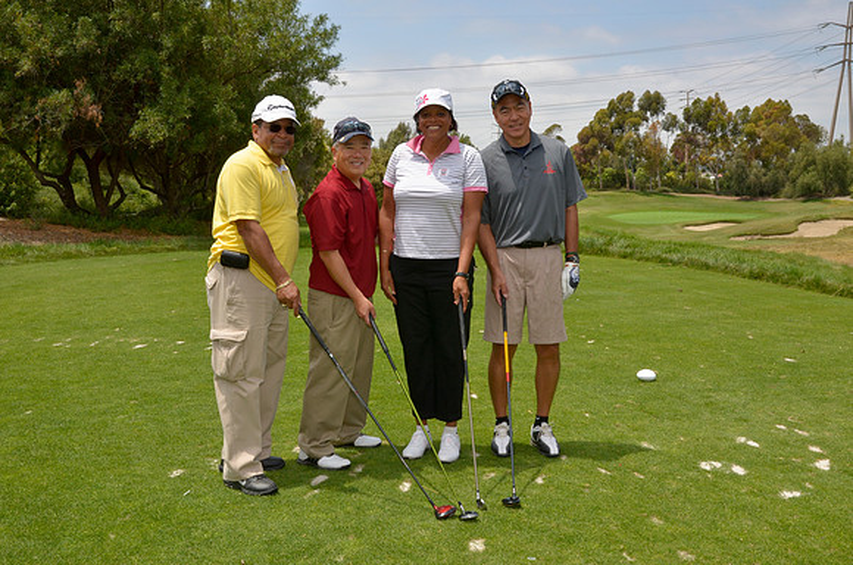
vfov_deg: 32.9
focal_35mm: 40
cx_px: 426
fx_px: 958
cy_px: 282
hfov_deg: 48.0
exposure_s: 1/200
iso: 200
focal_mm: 27
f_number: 14
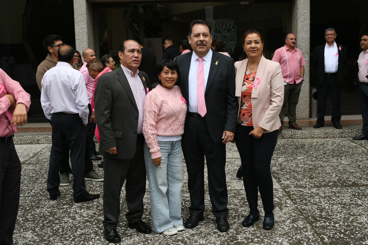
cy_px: 122
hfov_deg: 41.1
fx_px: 491
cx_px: 184
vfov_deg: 28.1
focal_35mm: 48
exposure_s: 1/160
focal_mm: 32
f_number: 6.3
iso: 160
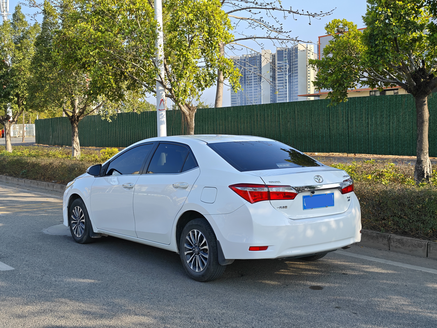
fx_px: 581
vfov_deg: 31.5
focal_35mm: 46
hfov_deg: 41.2
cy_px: 164
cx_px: 218
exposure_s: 1/1678
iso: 50
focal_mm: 6.62
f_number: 1.67
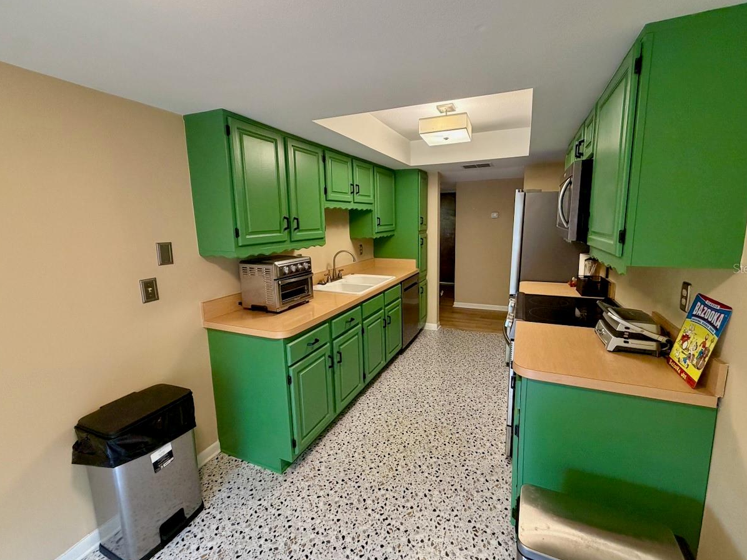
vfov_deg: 81.7
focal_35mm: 15
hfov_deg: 98.1
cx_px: 392
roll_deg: +2.5
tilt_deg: -8.8
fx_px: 324
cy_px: 268
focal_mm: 2.22
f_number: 2.2
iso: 250
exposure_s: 1/60
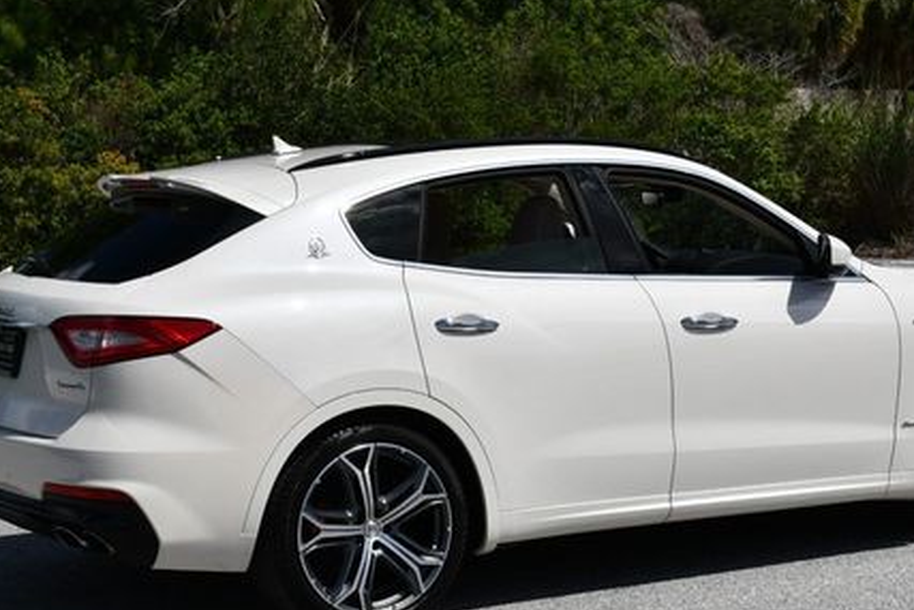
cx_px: 531
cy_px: 306
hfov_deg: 24.2
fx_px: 2133
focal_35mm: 84
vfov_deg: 16.3
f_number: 10
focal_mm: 28
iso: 100
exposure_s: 1/400
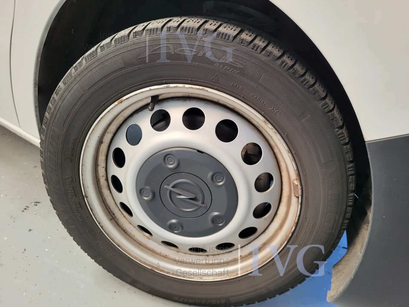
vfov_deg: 53.1
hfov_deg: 67.3
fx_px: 307
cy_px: 154
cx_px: 204
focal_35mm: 26
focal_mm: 5.4
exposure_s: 1/100
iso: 200
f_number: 1.8
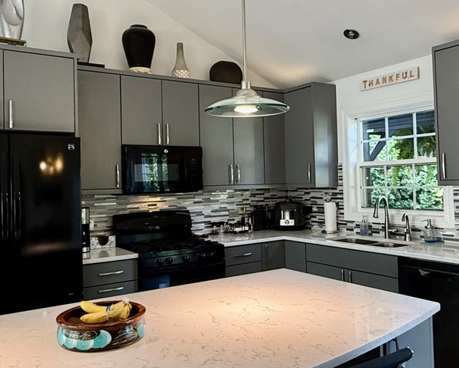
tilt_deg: +2.1
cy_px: 170
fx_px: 448
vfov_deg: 44.5
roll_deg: +1.6
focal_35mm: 33
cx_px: 227
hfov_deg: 54.2
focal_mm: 2.22
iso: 320
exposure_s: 1/120
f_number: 2.2
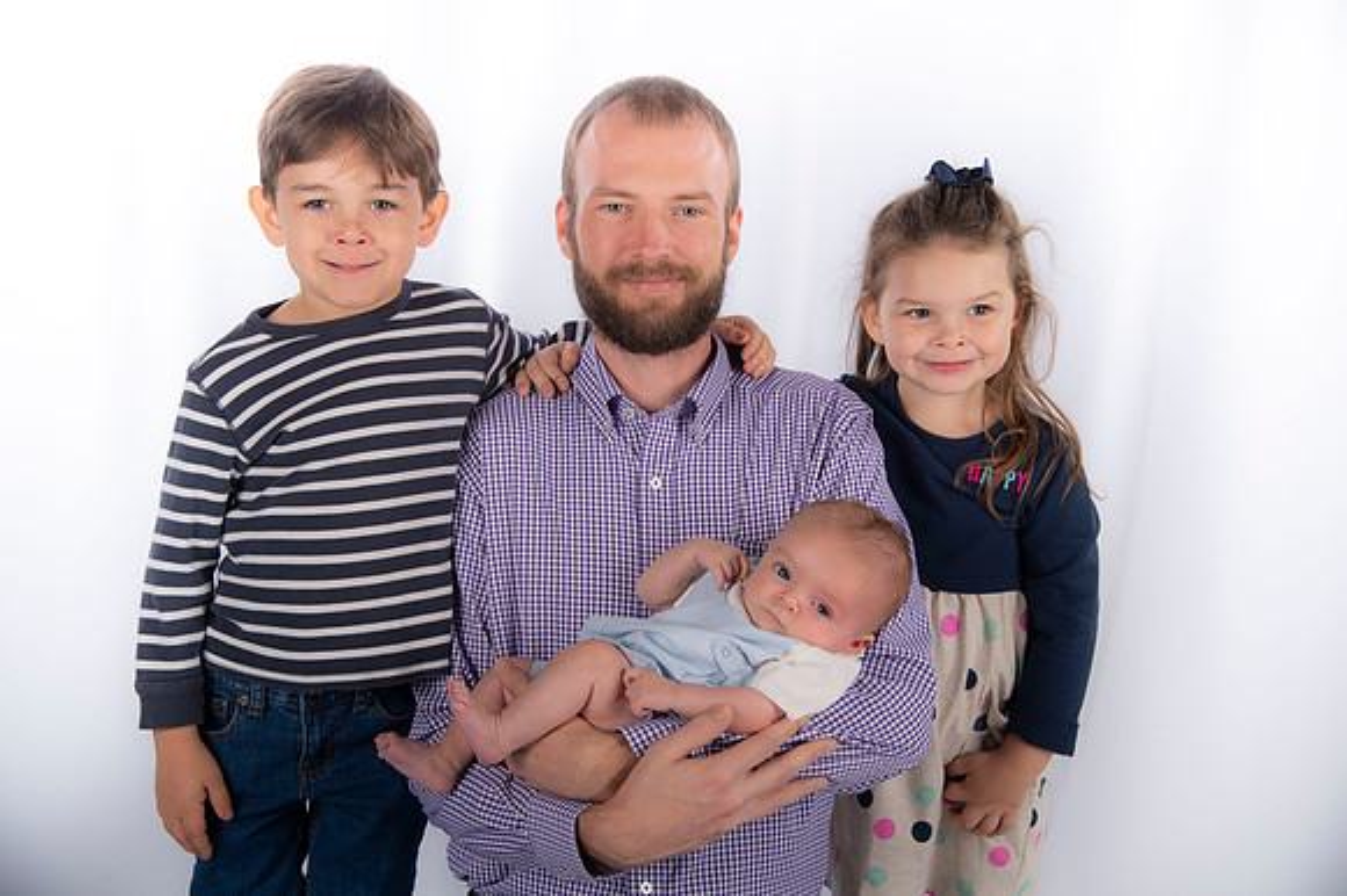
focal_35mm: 58
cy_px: 448
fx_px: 2169
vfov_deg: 23.4
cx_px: 674
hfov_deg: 34.5
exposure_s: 1/200
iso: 100
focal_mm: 58
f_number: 5.6
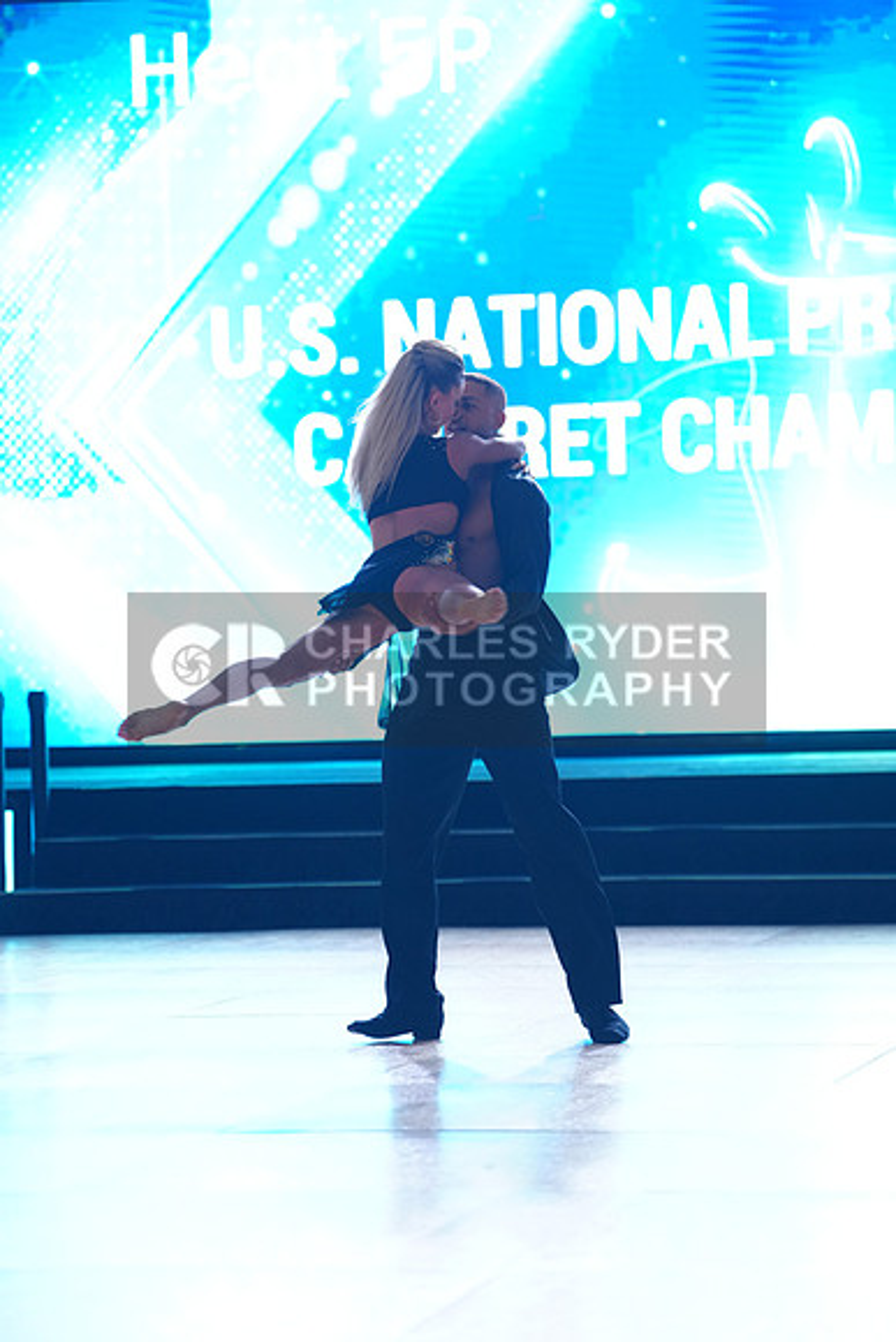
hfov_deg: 11.2
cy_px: 671
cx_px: 448
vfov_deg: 16.8
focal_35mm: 122
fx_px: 4552
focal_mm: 122
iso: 1250
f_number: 2.8
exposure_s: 1/500
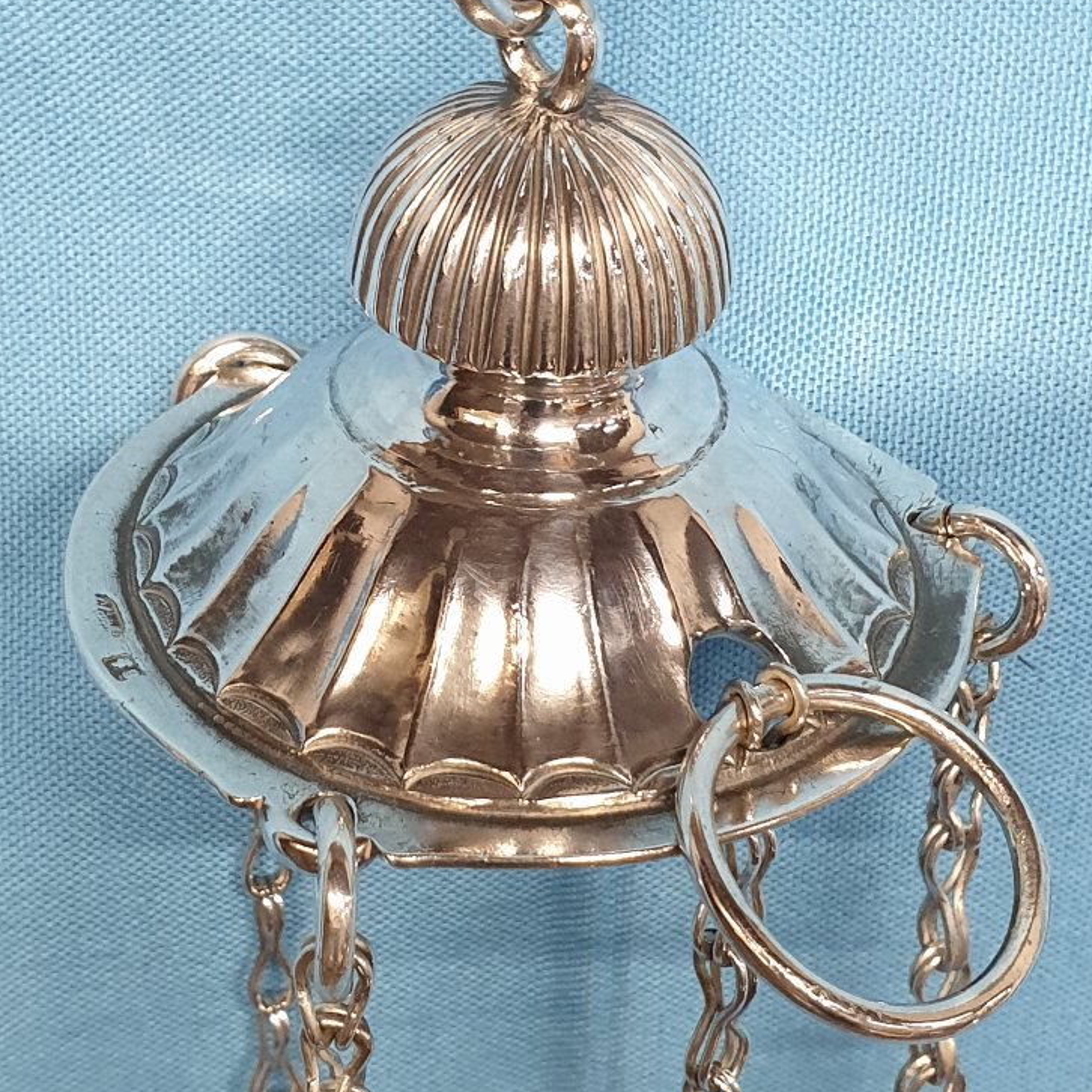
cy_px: 328
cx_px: 531
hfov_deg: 43.9
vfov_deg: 43.0
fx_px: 1356
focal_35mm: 38
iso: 320
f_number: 2.4
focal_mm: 4.3
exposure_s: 1/50
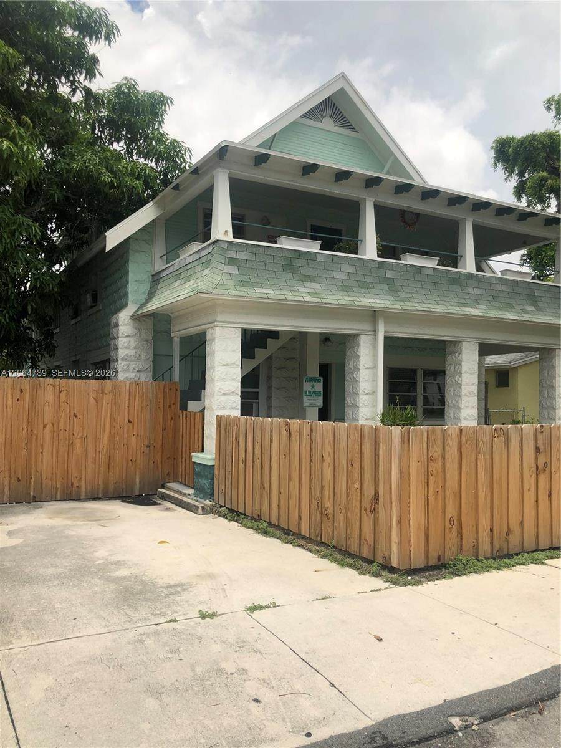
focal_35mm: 28
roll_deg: -0.1
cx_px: 280
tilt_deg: +4.1
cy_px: 374
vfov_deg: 63.4
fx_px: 605
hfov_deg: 49.7
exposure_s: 1/2703
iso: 20
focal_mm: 4
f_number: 1.8
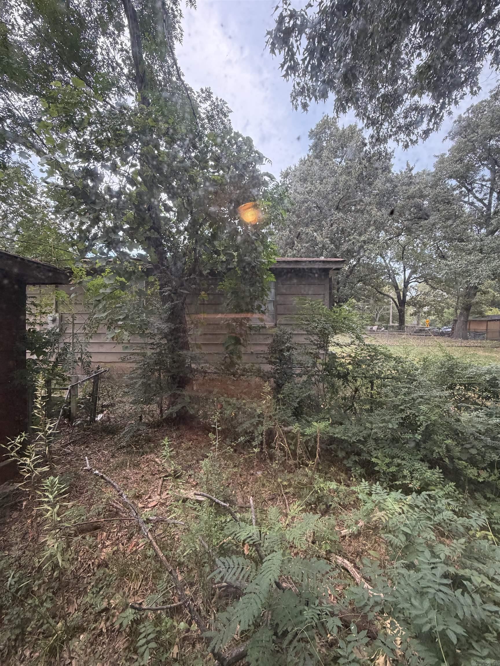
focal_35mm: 14
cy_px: 333
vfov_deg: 102.1
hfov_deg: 85.7
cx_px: 250
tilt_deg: -1.0
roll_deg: +0.2
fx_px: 270
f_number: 2.2
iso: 250
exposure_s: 1/121
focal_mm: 2.22
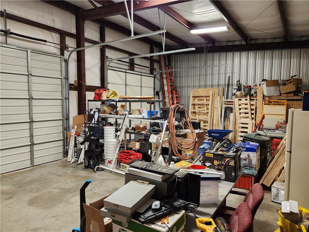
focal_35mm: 23
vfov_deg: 58.9
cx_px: 154
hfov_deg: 73.9
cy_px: 116
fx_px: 205
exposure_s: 1/120
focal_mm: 5.4
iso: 800
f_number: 1.8
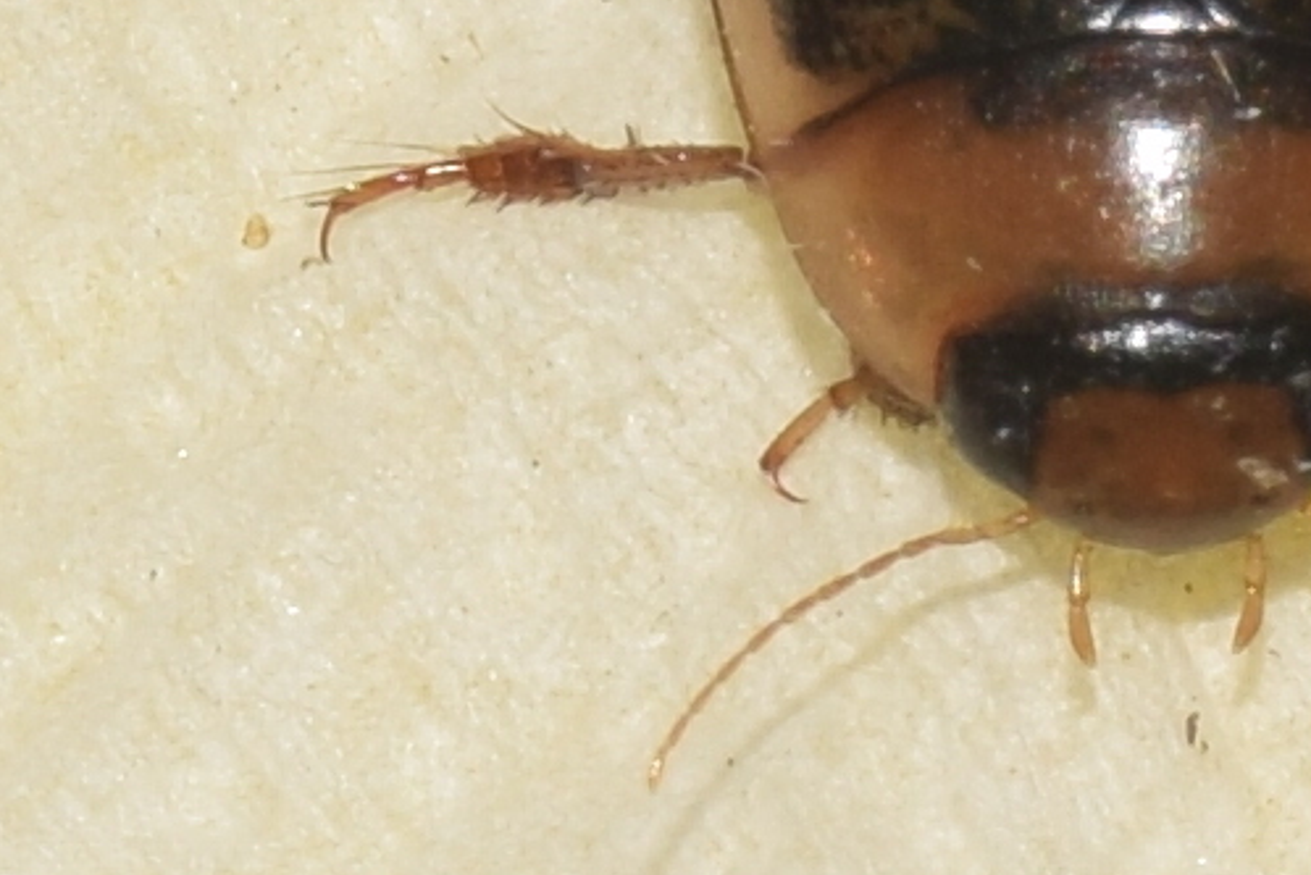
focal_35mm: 404
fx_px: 14716
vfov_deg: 3.4
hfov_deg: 5.1
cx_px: 1172
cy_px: 68
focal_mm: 140
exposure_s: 1/160
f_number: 16
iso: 100
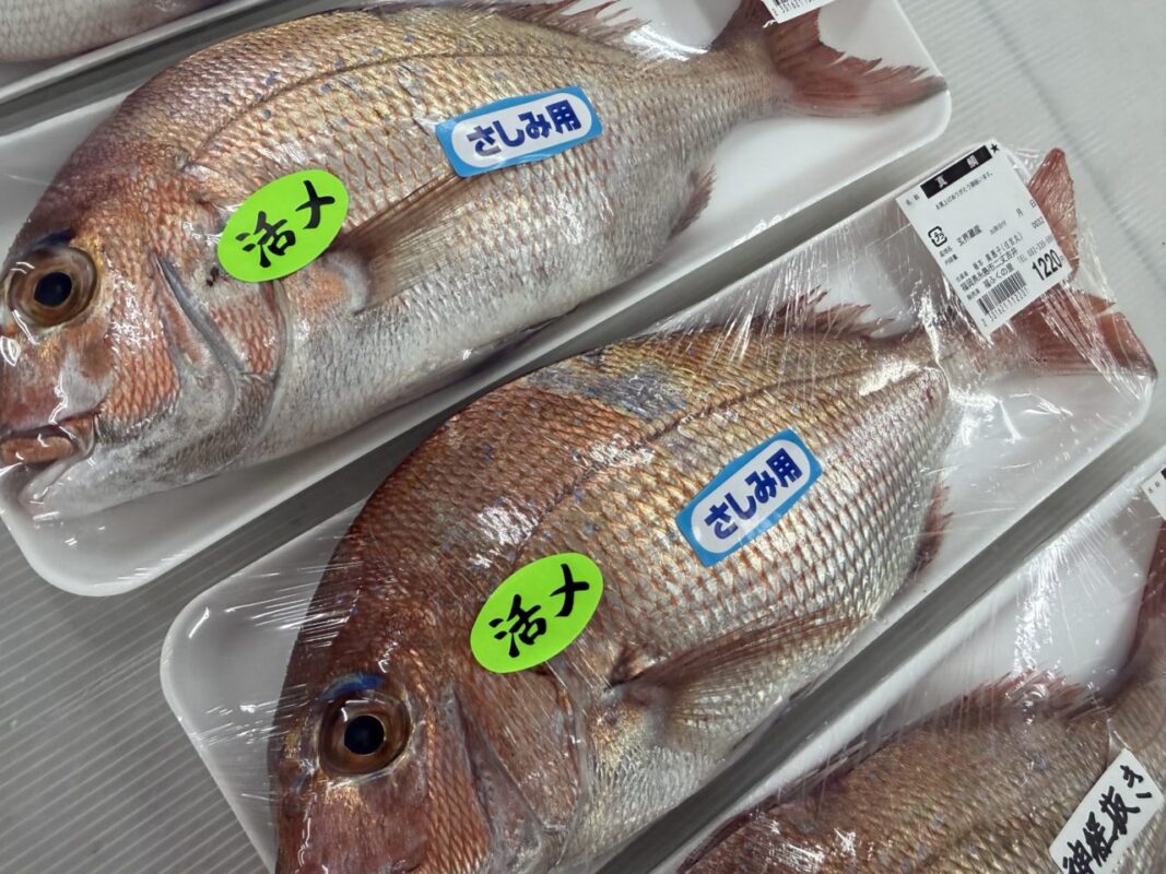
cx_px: 583
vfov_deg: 56.8
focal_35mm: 24
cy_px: 437
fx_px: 808
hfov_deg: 71.6
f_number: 2.2
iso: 125
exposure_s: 1/120
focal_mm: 2.22
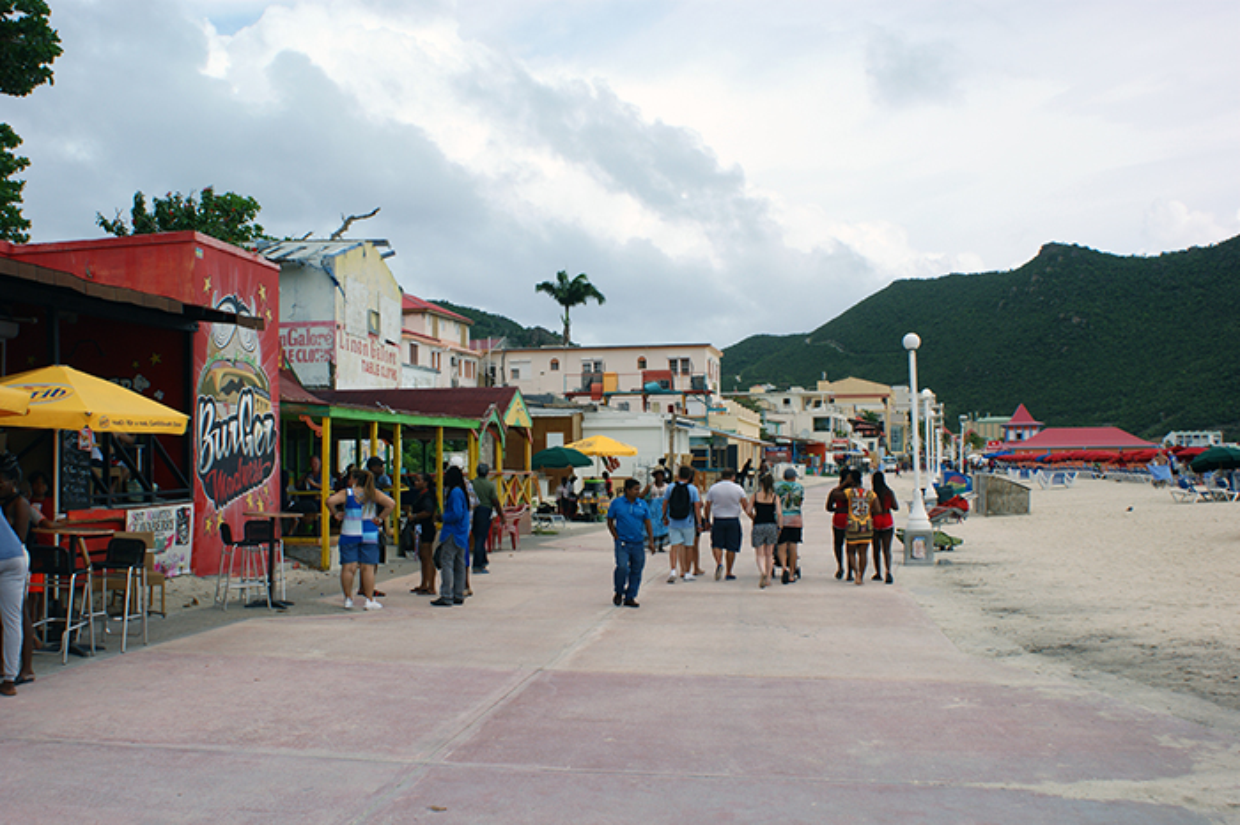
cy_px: 412
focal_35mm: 39
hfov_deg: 49.6
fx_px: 1343
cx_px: 620
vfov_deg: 34.2
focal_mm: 26
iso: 100
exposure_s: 1/200
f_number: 11
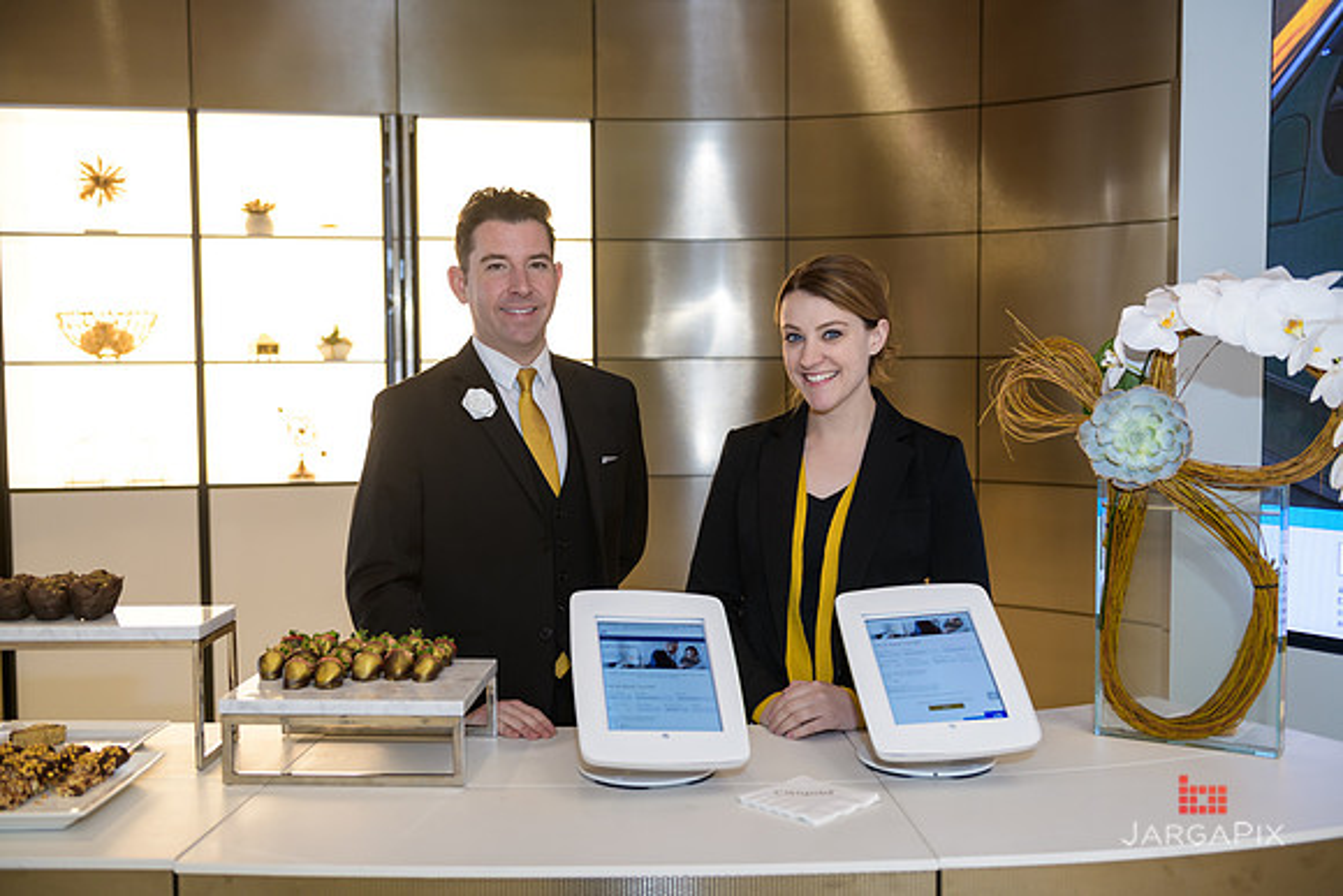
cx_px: 672
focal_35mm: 38
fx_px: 1418
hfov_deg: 50.7
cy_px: 448
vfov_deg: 35.1
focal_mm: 38
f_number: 3.2
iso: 400
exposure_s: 1/125
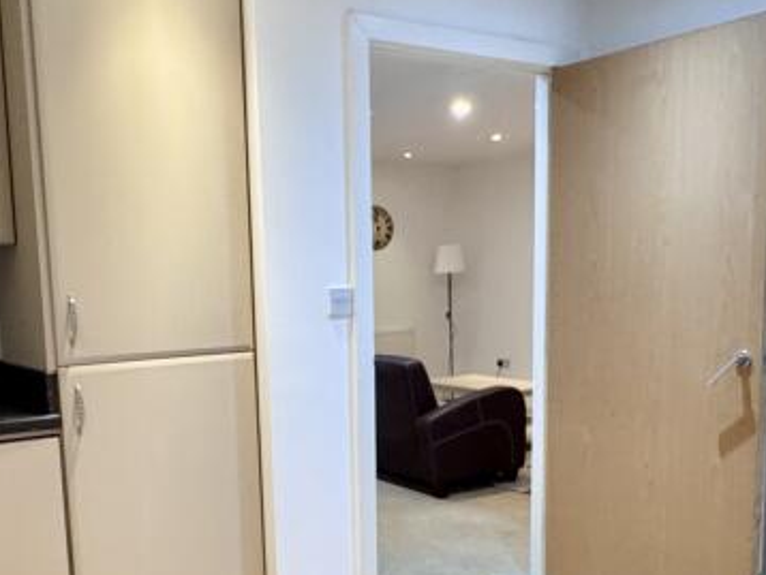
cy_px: 400
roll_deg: +0.4
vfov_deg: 35.5
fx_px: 886
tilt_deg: -7.3
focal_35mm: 40
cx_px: 340
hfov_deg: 46.7
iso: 320
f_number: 2.2
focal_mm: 2.22
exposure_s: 1/60
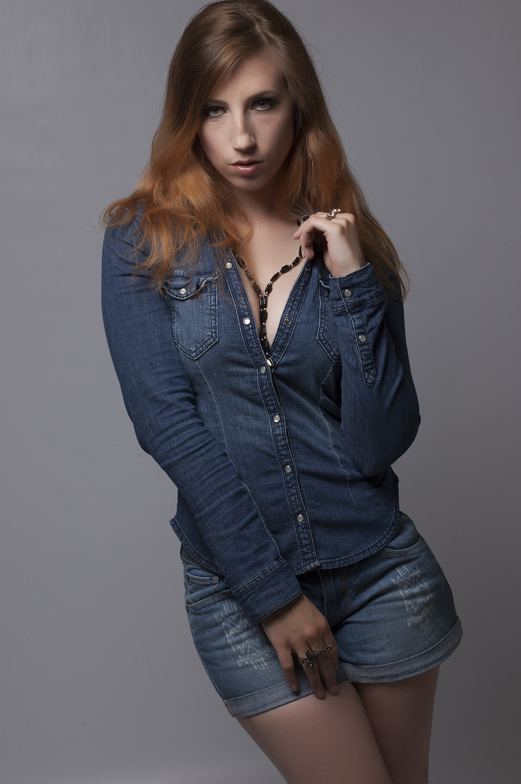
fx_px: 1631
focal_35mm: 75
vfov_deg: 27.0
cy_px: 392
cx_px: 260
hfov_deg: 18.2
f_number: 16
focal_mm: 50
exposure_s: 1/500
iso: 200
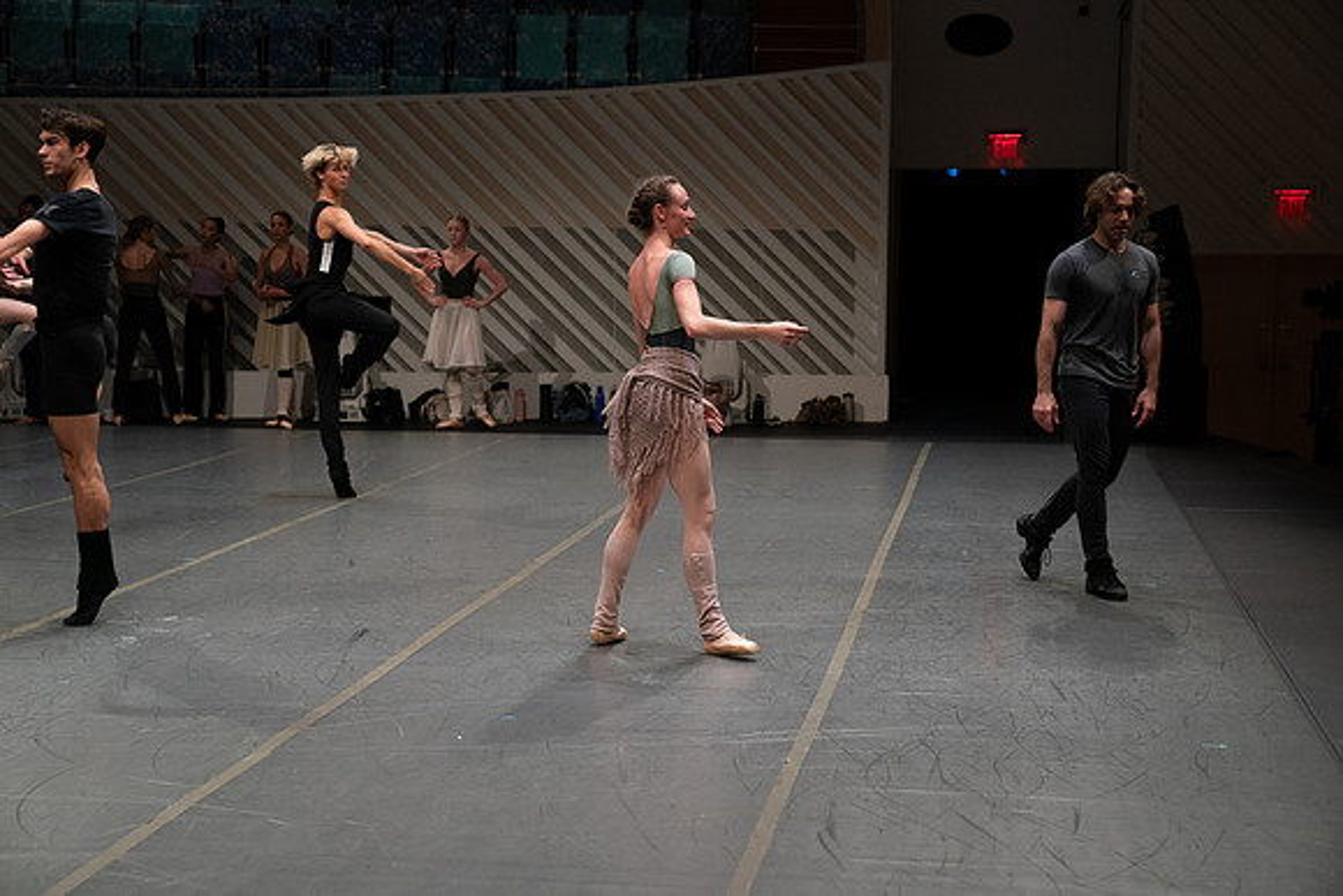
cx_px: 672
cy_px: 448
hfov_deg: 28.8
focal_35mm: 70
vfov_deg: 19.5
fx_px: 2612
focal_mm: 70
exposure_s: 1/400
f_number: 4
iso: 3200
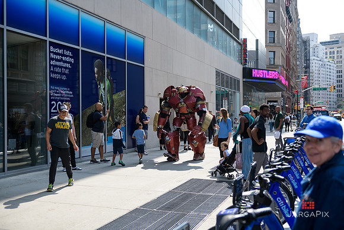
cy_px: 115
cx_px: 172
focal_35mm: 42
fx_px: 401
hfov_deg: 46.4
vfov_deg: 31.9
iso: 200
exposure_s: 1/1250
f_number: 3.2
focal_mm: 42
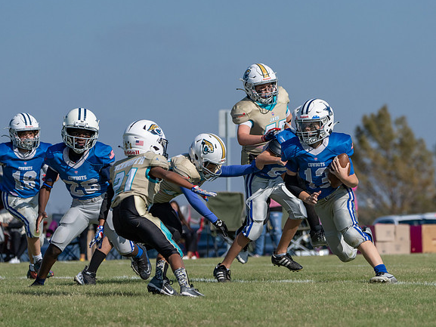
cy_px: 191
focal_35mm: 308
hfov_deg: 6.4
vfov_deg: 4.8
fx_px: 3880
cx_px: 334
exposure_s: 1/4000
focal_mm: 200
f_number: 5.6
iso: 160
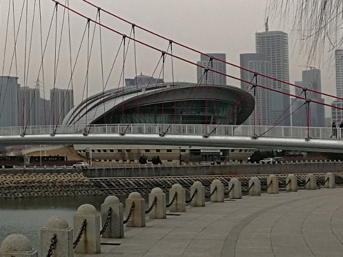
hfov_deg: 21.3
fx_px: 861
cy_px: 79
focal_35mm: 87
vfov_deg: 16.9
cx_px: -41
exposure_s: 1/179
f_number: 2.2
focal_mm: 3.95
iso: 50
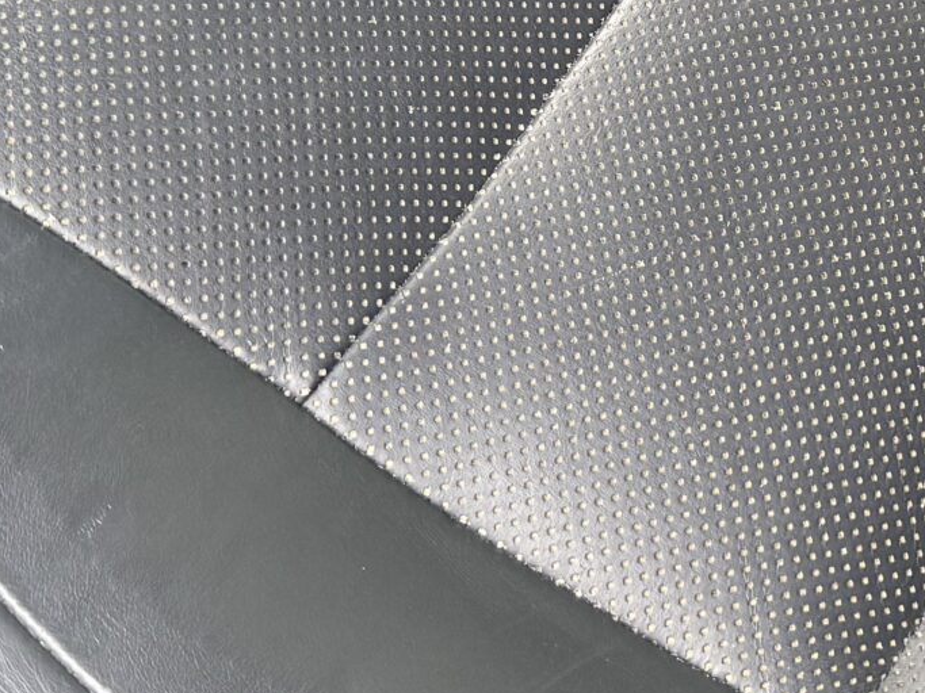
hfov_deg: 21.0
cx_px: 948
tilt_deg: -44.7
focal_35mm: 90
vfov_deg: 15.0
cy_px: -393
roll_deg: -6.0
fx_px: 2405
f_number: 1.78
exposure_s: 1/69
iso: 200
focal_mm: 6.76
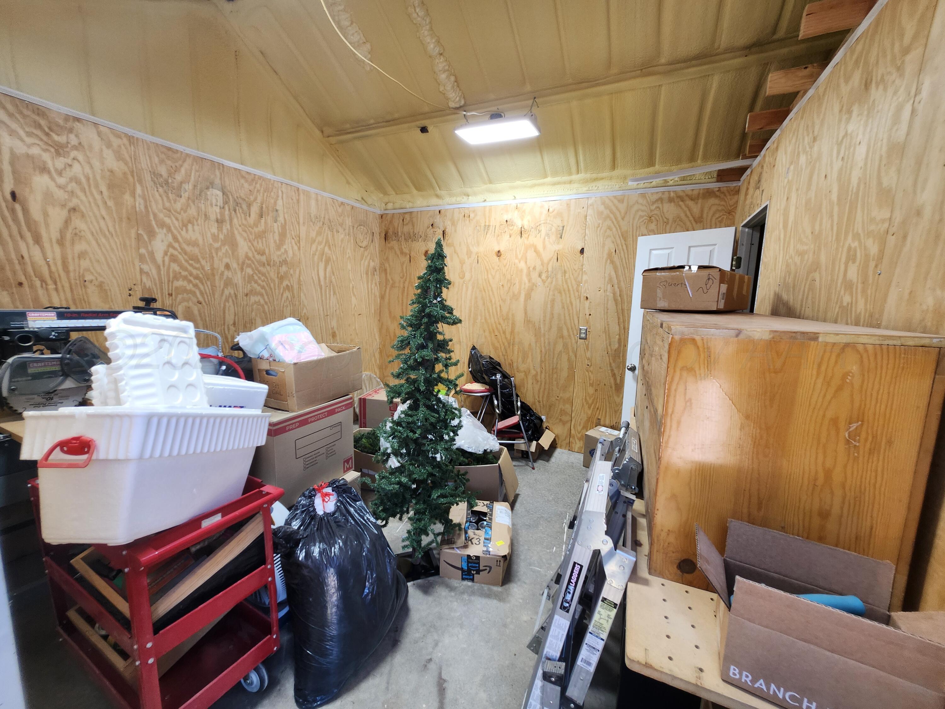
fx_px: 355
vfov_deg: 89.9
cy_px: 354
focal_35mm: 13
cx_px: 472
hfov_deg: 106.2
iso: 50
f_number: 2.2
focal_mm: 1.74
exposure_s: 1/60
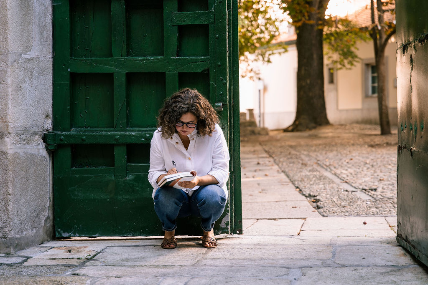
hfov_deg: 28.8
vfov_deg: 19.5
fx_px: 832
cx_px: 214
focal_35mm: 70
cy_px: 142
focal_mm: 70
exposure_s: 1/320
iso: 1250
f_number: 3.2
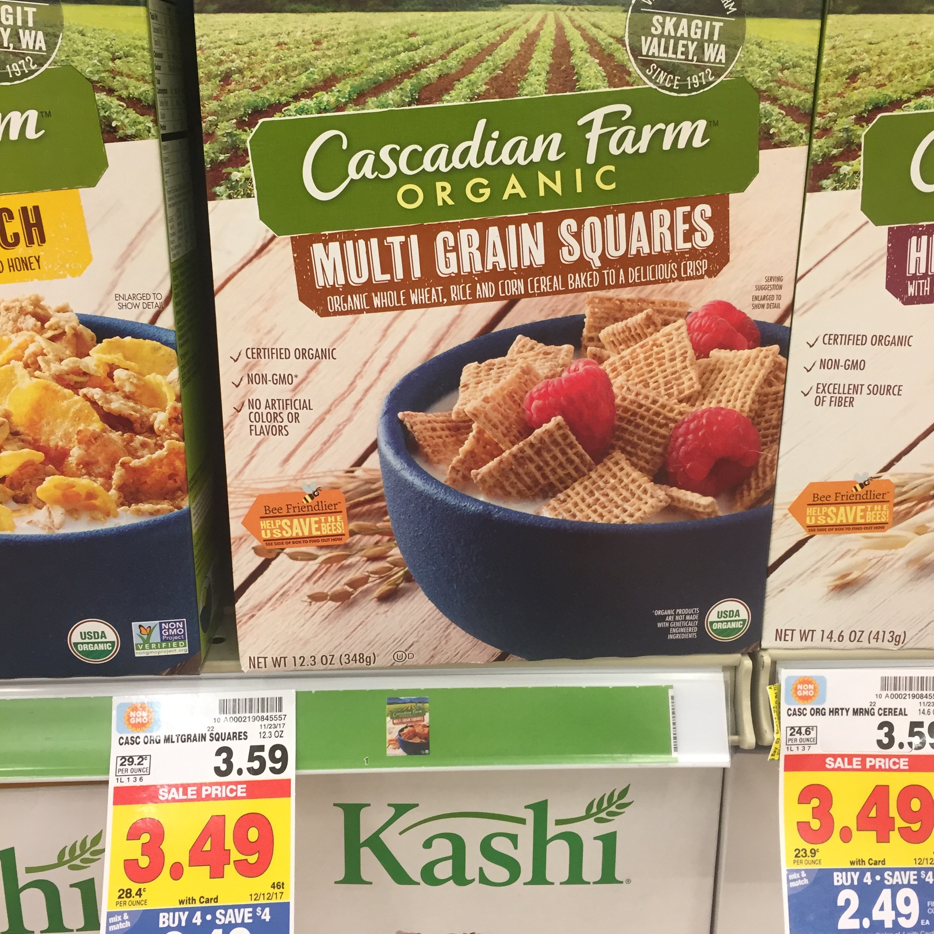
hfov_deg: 47.2
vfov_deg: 47.2
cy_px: 442
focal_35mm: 35
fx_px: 1068
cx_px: 474
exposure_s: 1/30
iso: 80
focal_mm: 4.15
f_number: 2.2
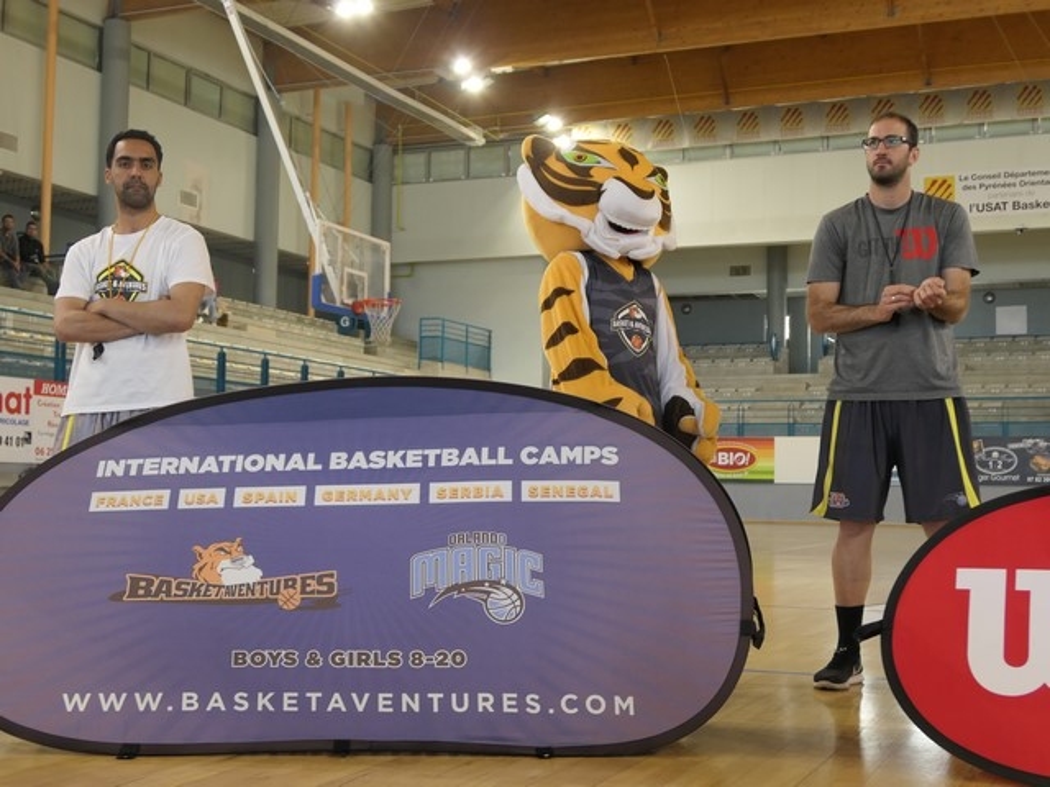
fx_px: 1426
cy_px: 394
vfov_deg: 30.9
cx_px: 525
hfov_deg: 40.4
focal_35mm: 47
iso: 800
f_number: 2.8
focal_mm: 15.9
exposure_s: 1/125
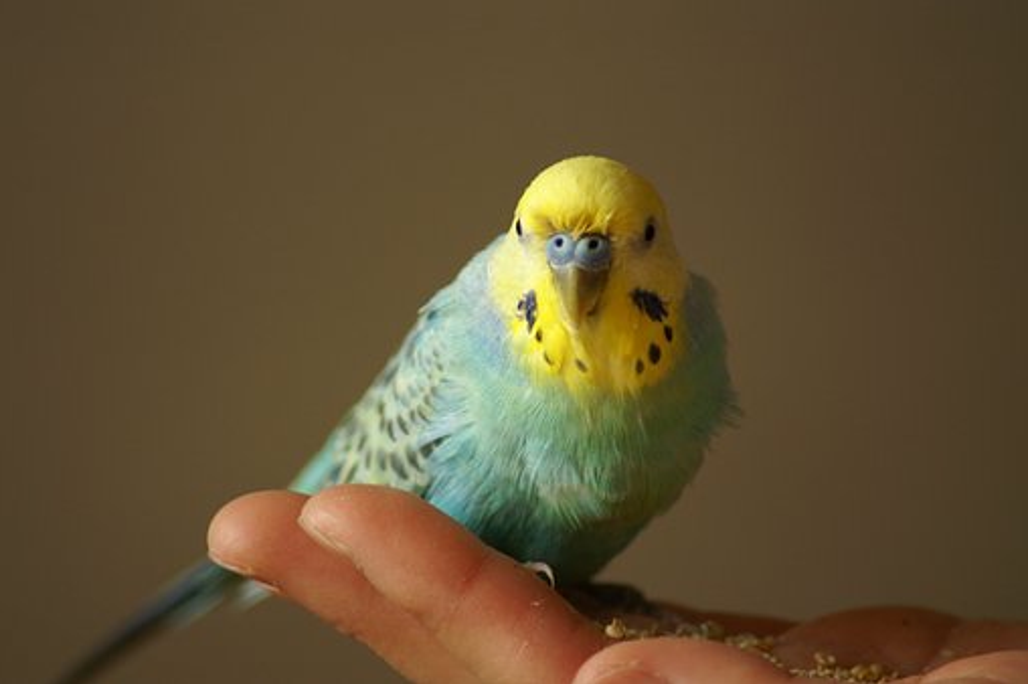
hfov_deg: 4.9
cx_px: 514
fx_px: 12071
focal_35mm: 423
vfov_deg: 3.2
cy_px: 342
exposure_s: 1/80
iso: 400
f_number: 5.6
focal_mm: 280
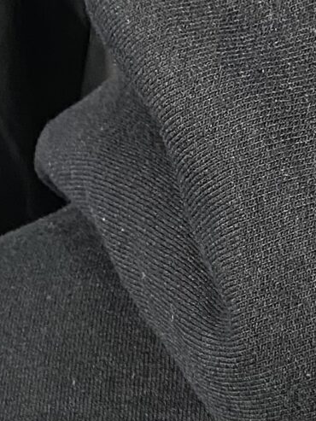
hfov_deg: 10.5
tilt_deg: +3.2
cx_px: 512
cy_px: 1025
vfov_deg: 11.8
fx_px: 1642
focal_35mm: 135
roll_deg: +0.5
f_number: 1.8
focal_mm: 4.25
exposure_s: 1/50
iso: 160
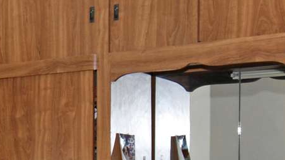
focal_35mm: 80
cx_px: -9
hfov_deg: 25.1
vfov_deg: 14.8
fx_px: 605
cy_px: 168
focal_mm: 12
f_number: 4
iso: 200
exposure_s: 1/60
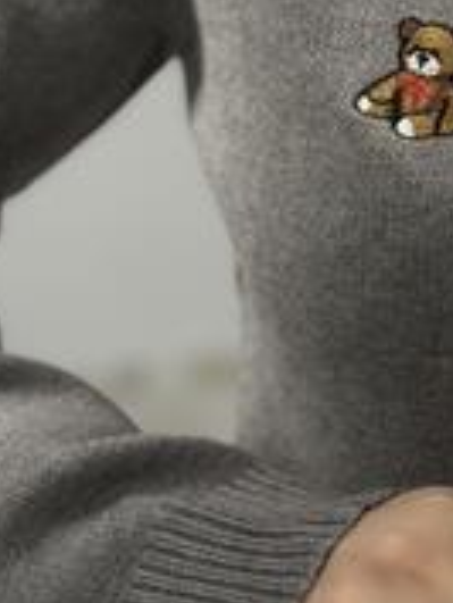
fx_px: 1952
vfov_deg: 17.5
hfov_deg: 13.1
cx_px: 453
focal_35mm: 112
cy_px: 233
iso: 125
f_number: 1.78
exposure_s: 1/100
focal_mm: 6.86
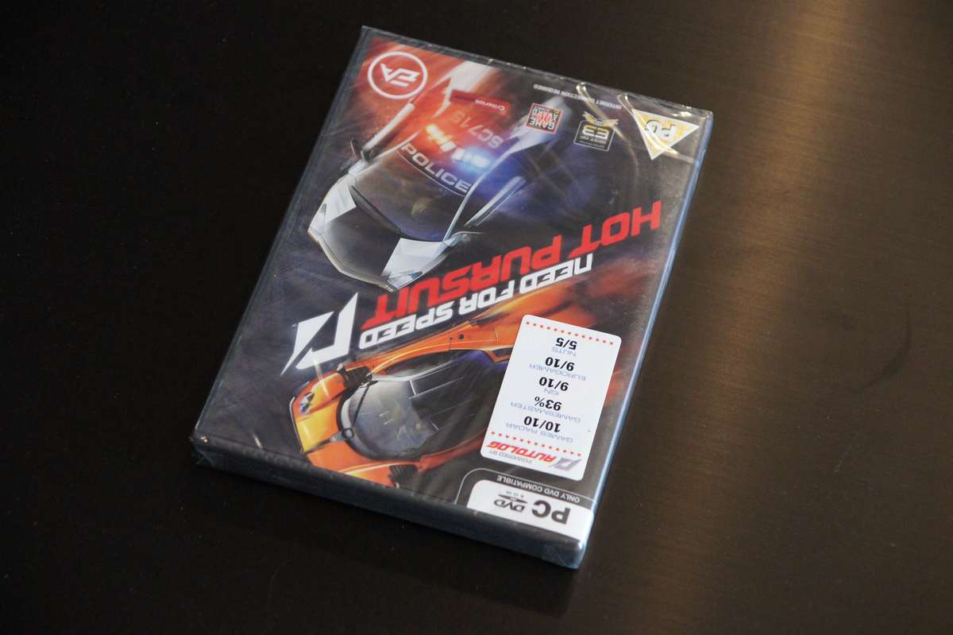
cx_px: 476
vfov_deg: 15.2
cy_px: 318
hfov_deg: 22.6
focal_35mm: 90
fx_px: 2381
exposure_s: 1/60
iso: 1600
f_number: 4.5
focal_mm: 60
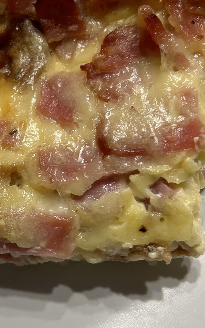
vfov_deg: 34.9
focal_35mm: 58
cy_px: 203
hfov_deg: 21.4
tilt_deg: -72.6
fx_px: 518
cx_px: -11
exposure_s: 1/120
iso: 100
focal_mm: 5.7
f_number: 1.5
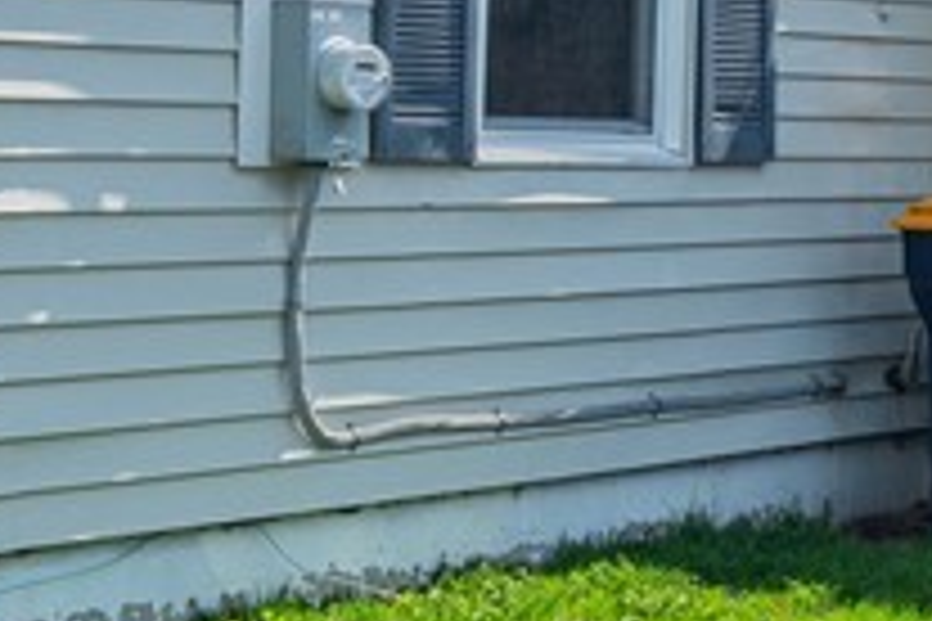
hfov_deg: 14.3
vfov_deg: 10.9
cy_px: 137
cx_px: 1695
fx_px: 3262
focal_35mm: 126
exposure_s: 1/1000
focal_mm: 24
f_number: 8
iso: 500
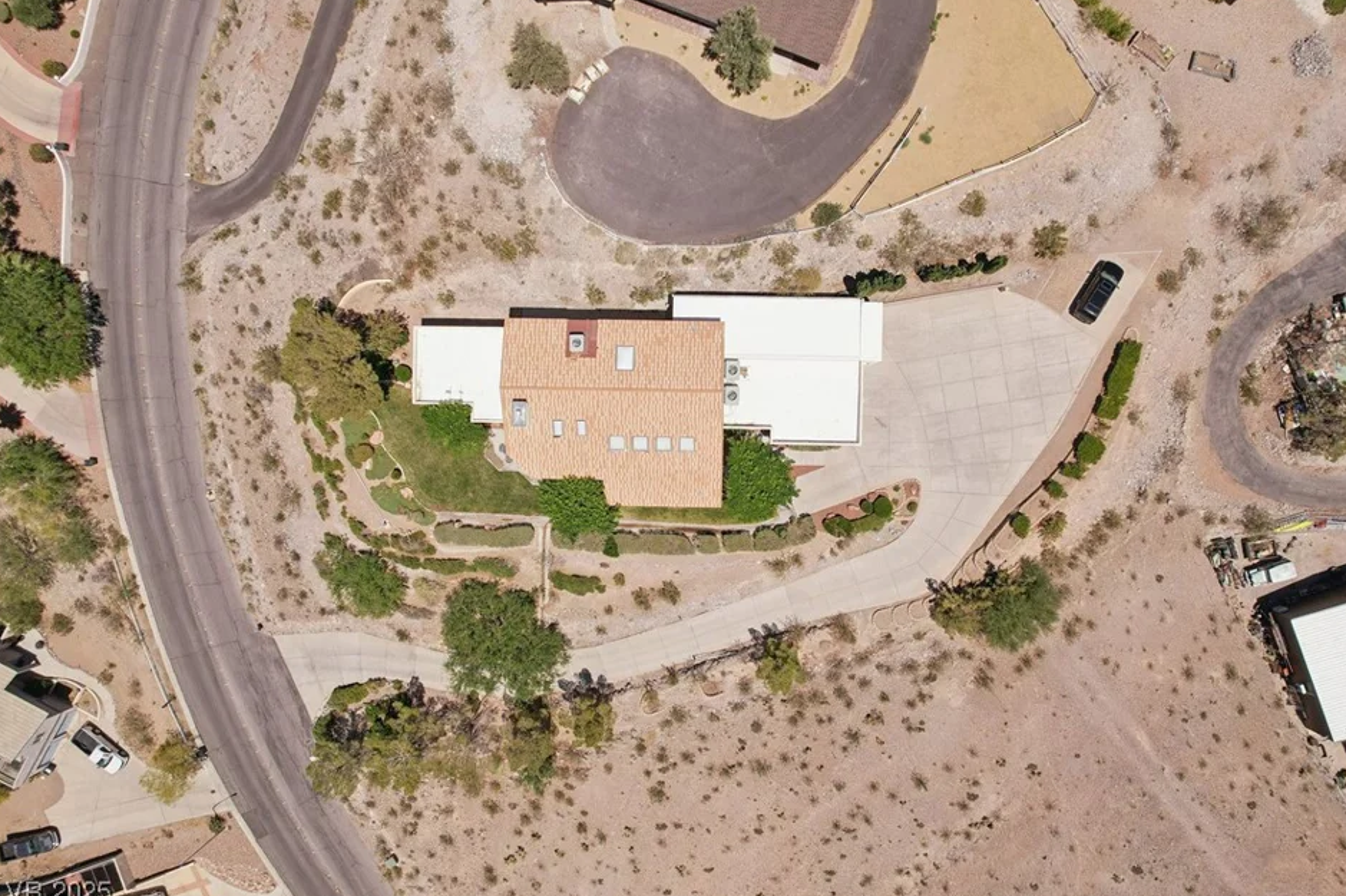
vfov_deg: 53.1
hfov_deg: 73.7
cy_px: 432
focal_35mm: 24
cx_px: 717
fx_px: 897
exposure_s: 1/3200
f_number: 2.8
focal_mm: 8.4
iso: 150
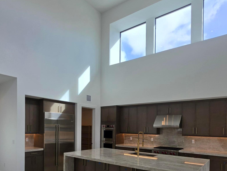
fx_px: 157
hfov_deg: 71.6
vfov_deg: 53.7
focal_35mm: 24
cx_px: 116
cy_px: 132
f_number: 1.9
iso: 32
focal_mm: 2.2
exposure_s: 1/512
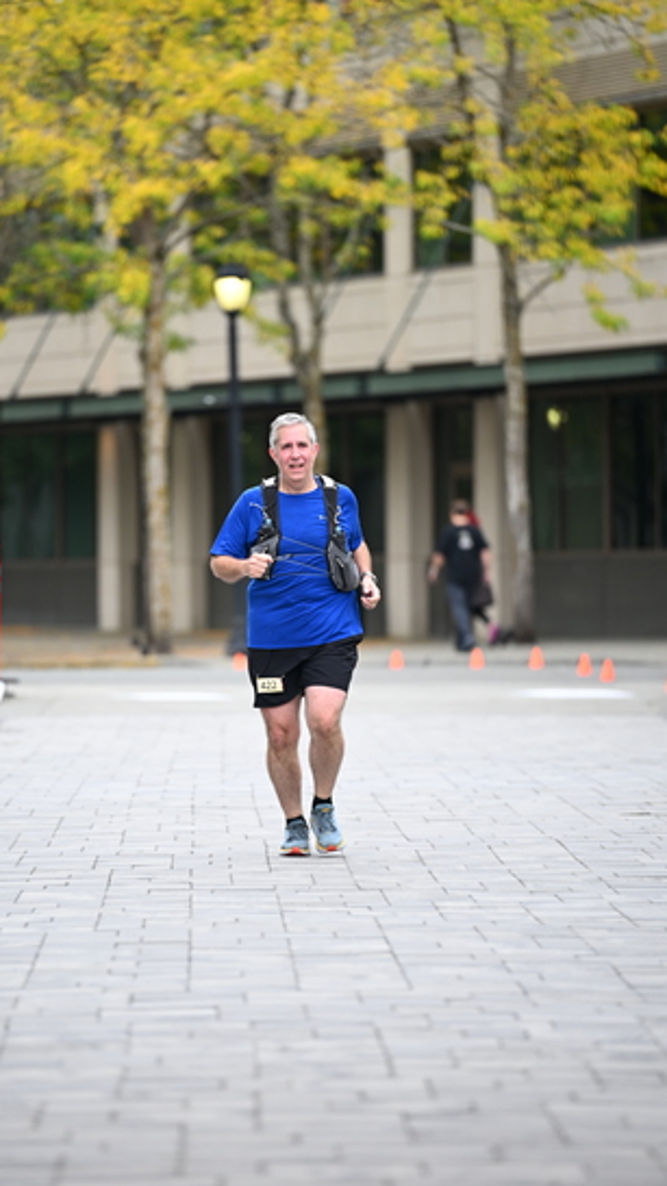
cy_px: 591
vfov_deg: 10.2
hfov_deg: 5.8
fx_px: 6636
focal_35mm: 211
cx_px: 288
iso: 400
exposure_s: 1/1000
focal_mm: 200
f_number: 2.8
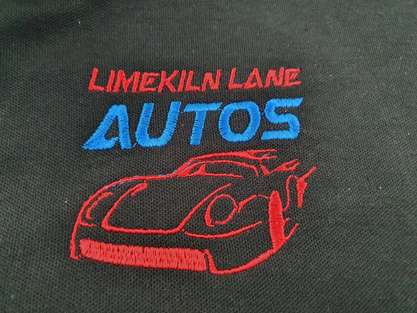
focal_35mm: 26
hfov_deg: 67.3
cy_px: 156
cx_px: 208
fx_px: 313
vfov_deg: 53.1
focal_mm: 4.32
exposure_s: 1/50
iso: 800
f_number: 1.5
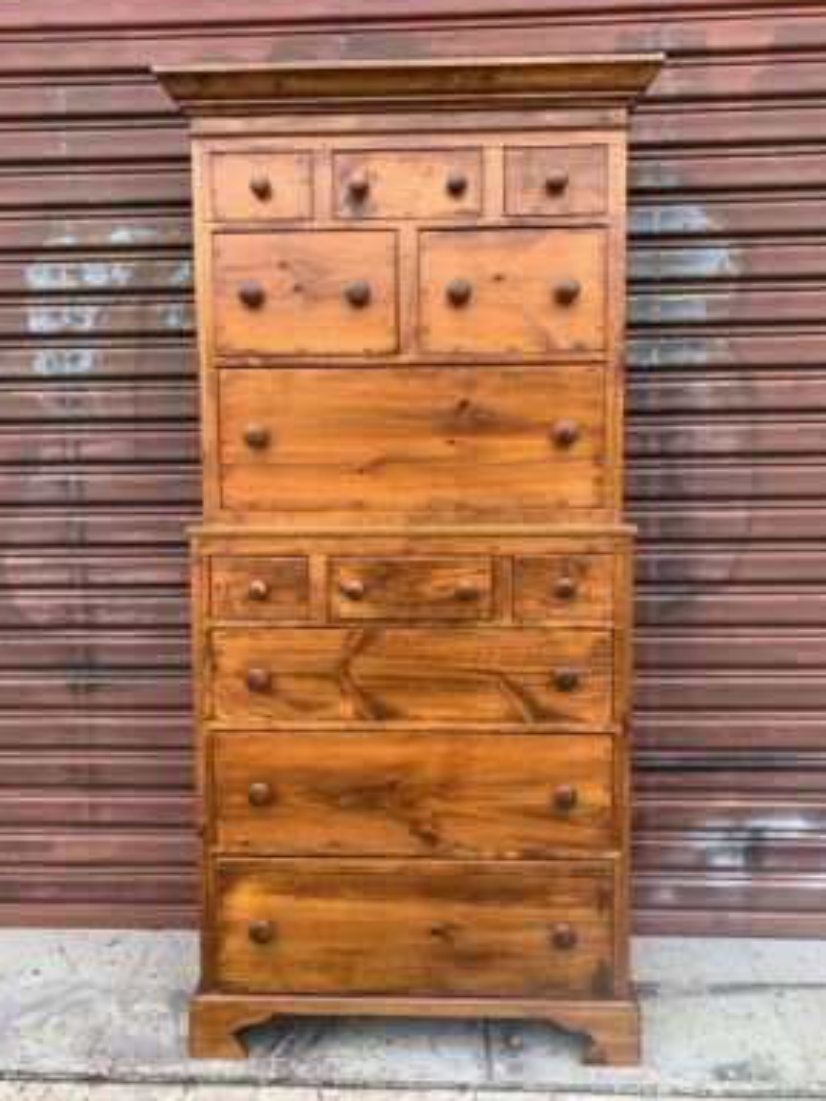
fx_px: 859
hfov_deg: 51.4
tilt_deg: -0.1
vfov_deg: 65.3
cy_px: 532
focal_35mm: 27
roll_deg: +0.2
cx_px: 403
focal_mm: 4.25
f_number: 1.8
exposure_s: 1/154
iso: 25
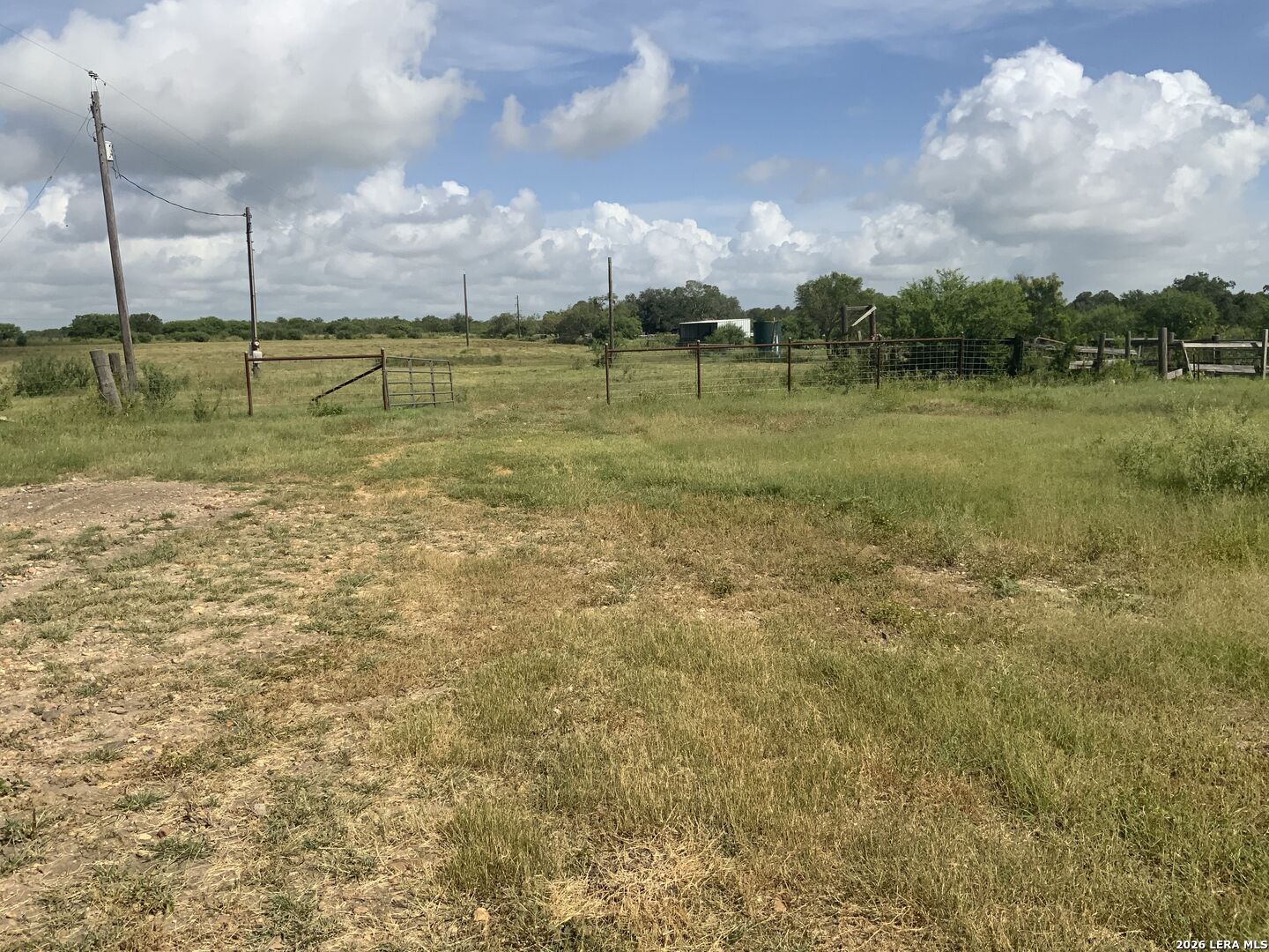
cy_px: 476
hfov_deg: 61.7
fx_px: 1063
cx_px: 634
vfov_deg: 48.2
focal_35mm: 29
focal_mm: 3
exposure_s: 1/3322
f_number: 1.8
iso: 20
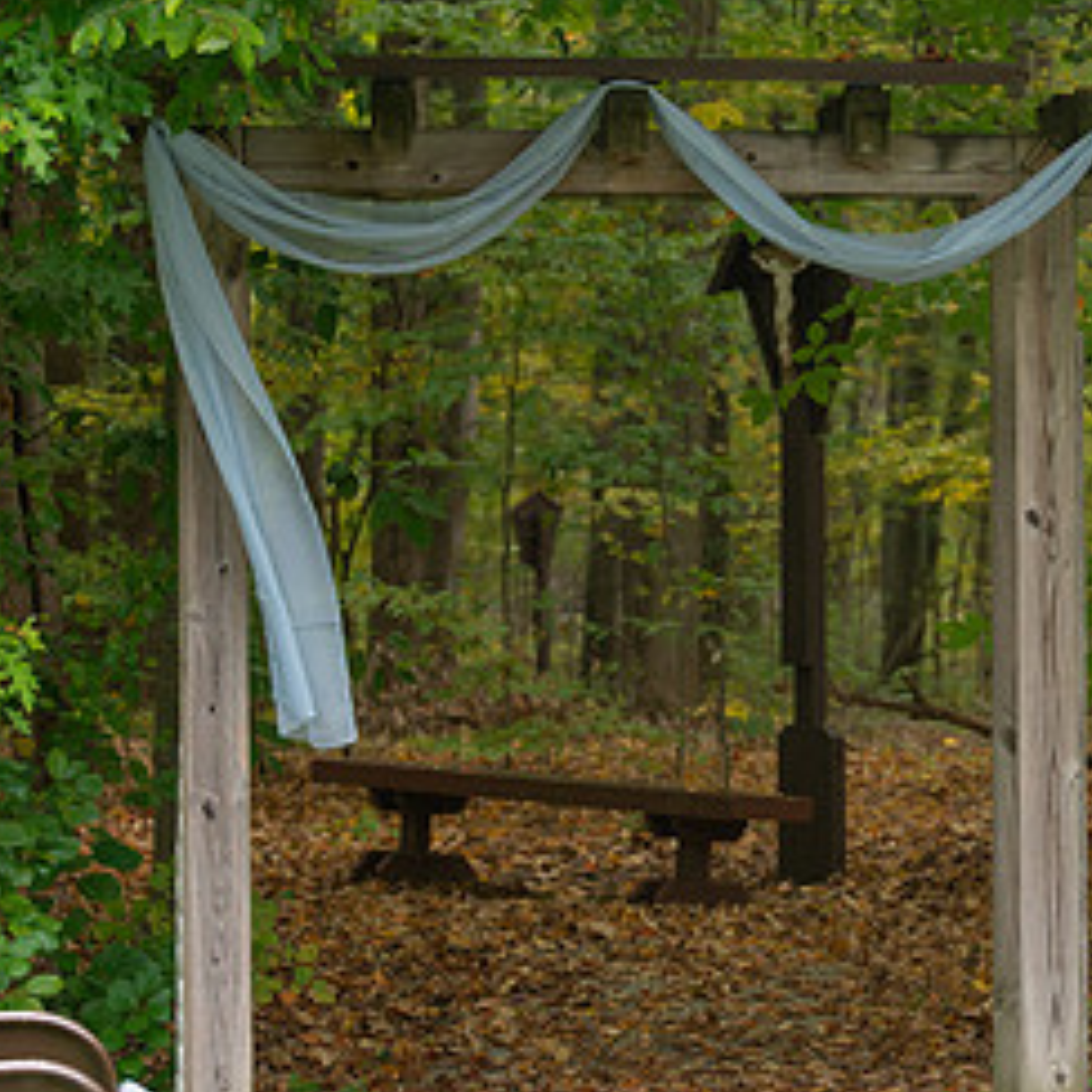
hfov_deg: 8.6
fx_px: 7245
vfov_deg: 8.6
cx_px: 765
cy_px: 642
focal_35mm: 203
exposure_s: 1/125
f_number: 4.5
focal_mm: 98
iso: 800
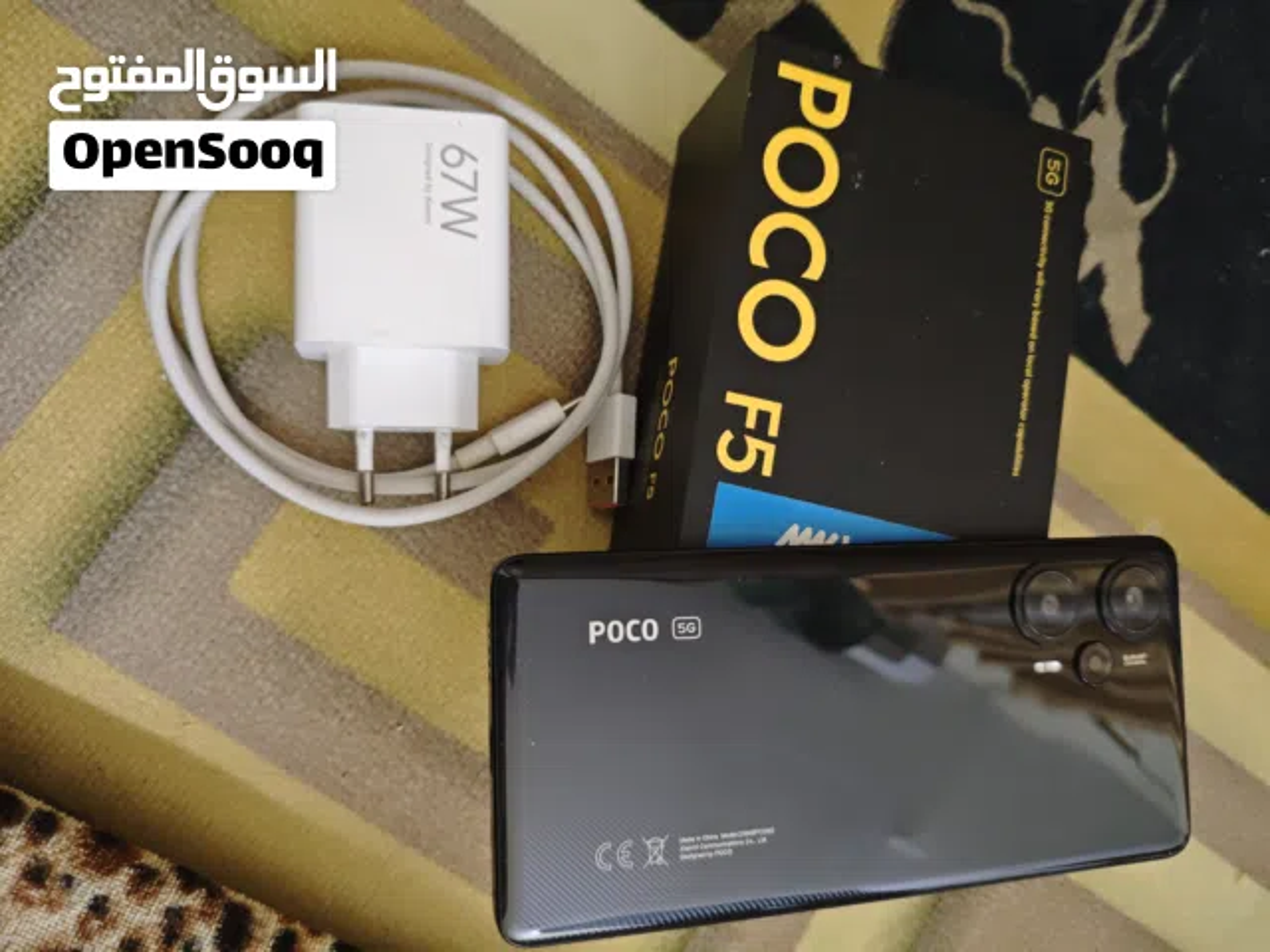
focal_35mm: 26
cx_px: 635
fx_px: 954
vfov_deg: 53.1
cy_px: 476
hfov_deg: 67.3
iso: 800
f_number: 1.5
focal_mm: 4.94
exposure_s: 1/34.8
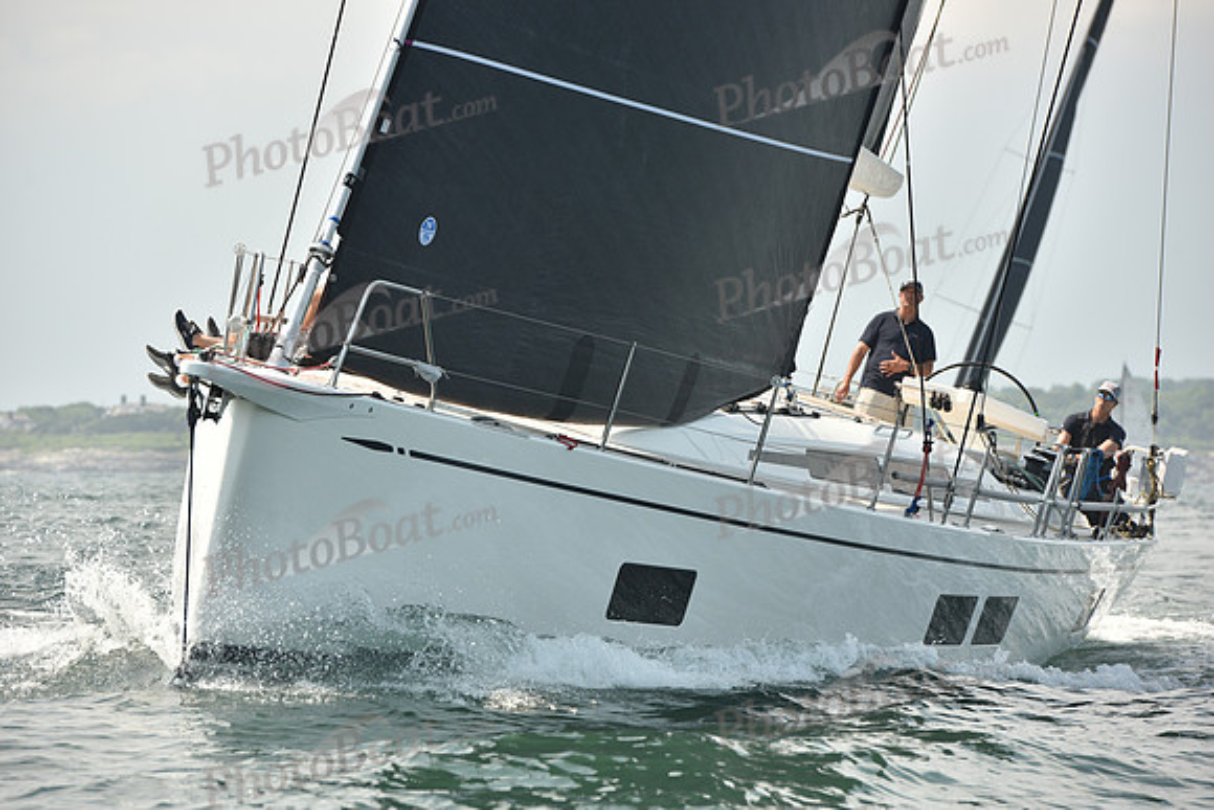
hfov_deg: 10.5
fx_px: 6577
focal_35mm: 195
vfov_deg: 7.0
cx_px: 607
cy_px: 405
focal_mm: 195
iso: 250
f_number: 7.1
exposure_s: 1/800
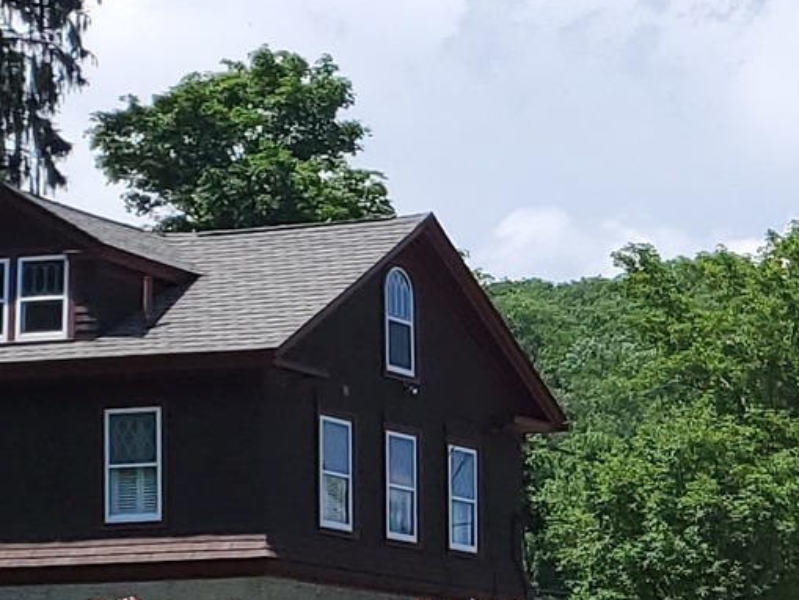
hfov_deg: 11.9
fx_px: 3625
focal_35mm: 157
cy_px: 735
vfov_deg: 9.3
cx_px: 1256
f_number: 1.5
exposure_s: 1/2961
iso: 50
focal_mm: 4.3
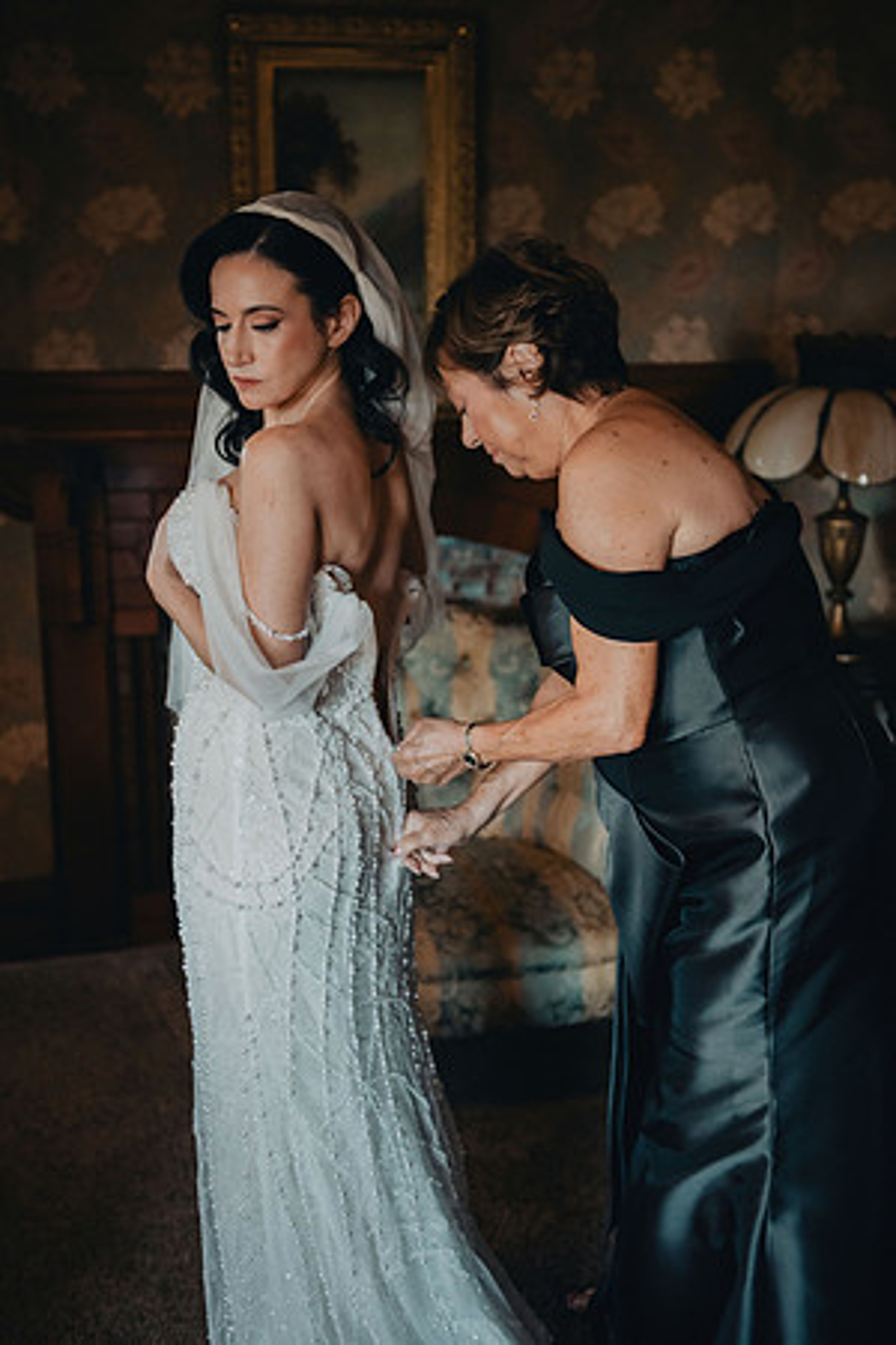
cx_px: 448
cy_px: 672
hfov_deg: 28.1
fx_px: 1792
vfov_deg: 41.1
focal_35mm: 48
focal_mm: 48
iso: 2000
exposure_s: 1/320
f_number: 2.8
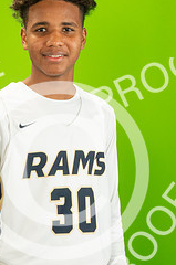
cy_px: 126
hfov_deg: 13.5
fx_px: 736
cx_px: 19
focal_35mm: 100
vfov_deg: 20.4
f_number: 20
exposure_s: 1/60
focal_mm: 28
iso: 800
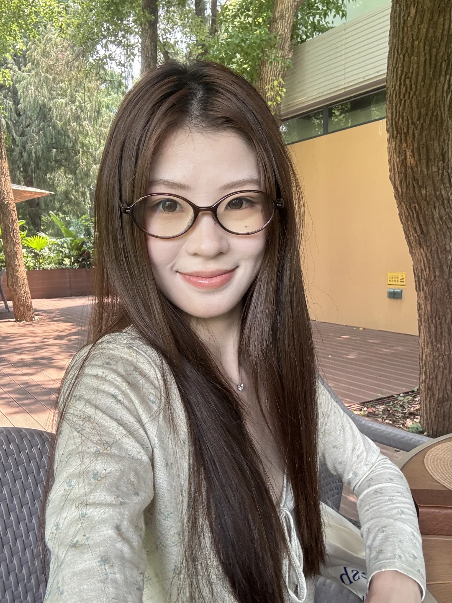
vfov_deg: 60.0
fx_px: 522
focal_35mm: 30
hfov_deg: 46.8
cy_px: 302
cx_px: 226
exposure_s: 1/113
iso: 80
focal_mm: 2.69
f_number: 1.9
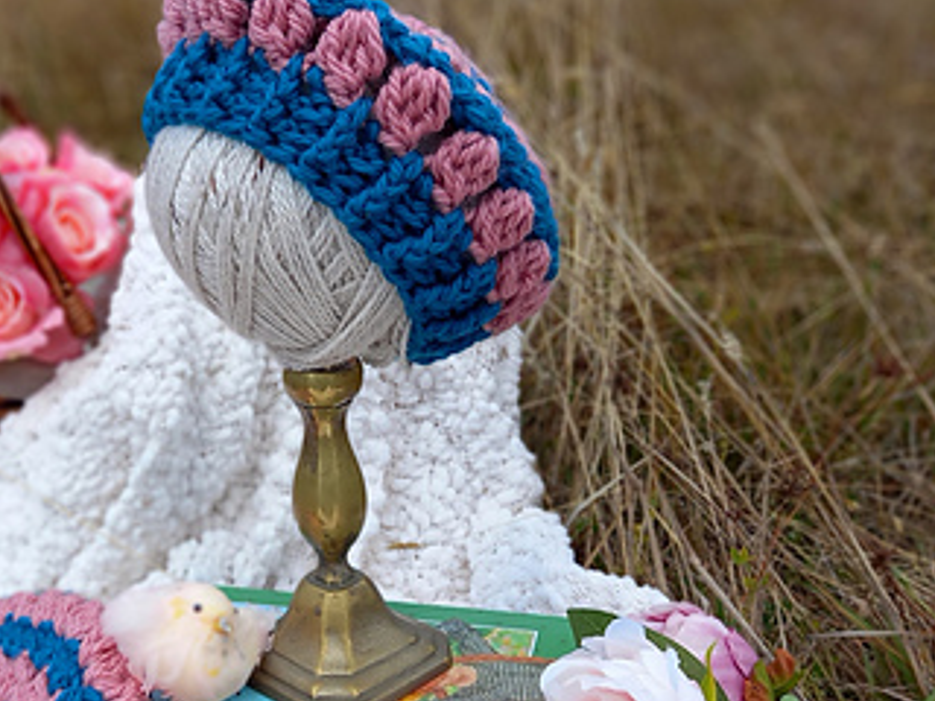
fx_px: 1351
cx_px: 254
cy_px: 456
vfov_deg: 29.0
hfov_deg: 37.4
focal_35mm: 50
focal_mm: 4.6
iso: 25
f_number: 2
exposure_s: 1/667
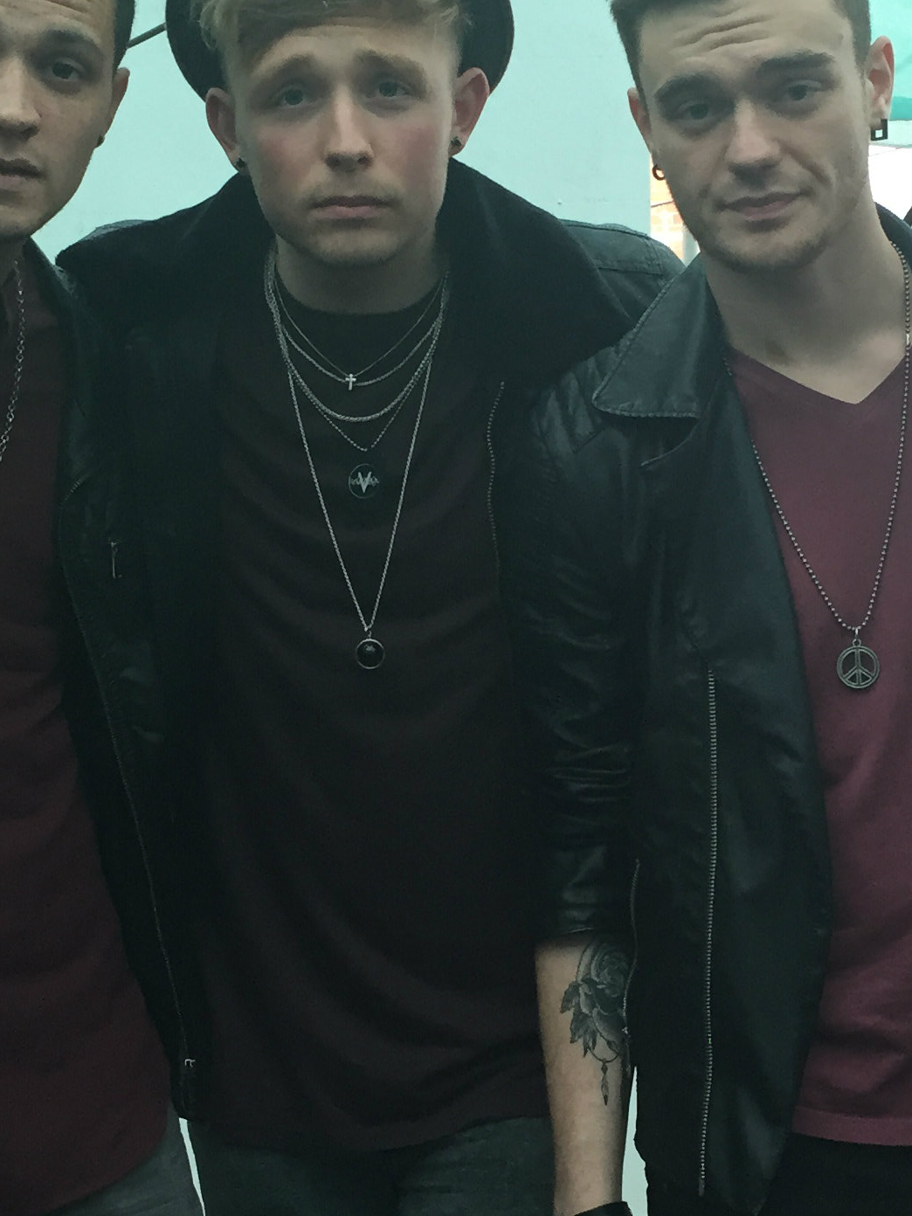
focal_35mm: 68
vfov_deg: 28.5
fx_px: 2389
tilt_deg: -3.5
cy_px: 684
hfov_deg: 21.6
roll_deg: +1.8
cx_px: 526
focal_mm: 4.15
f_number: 2.2
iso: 64
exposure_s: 1/30
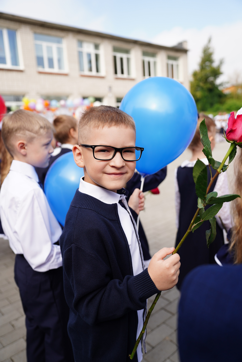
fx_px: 302
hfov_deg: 43.6
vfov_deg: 61.9
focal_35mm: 30
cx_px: 121
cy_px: 181
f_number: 2.8
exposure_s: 1/1000
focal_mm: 30
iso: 160
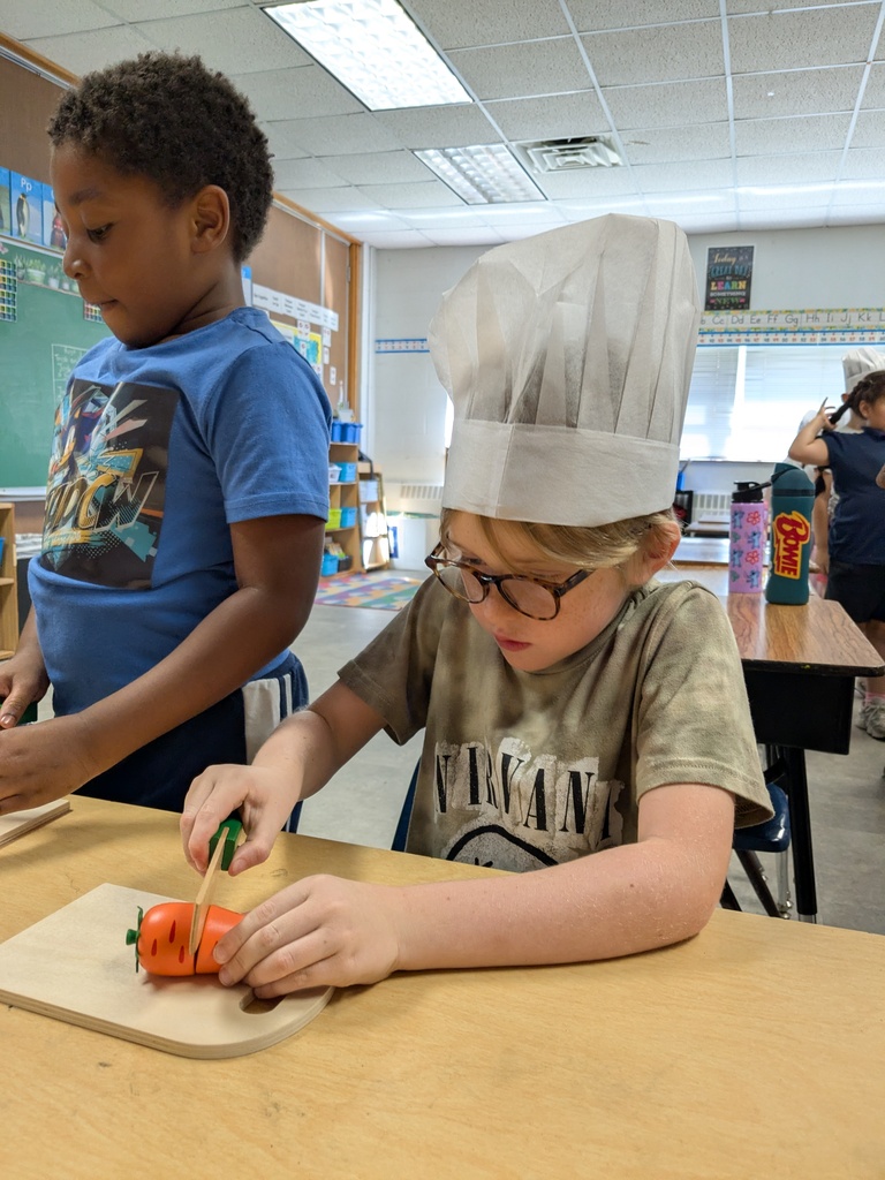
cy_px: 590
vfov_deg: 65.3
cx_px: 442
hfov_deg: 51.4
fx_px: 920
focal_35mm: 27
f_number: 1.73
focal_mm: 4.38
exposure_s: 1/121
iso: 136
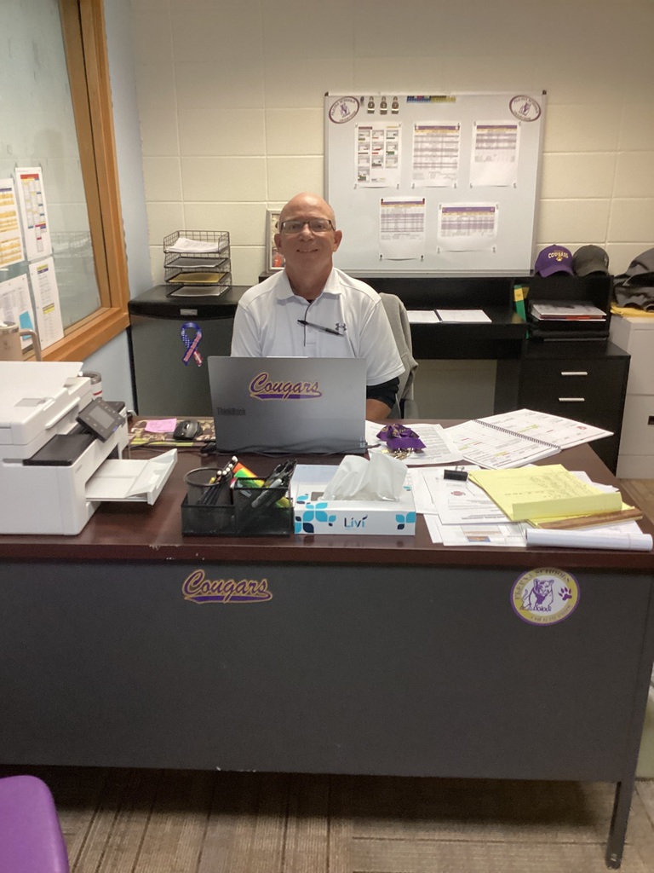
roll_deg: -0.9
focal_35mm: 31
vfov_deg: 58.4
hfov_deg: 45.4
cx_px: 327
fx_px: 781
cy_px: 436
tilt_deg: -20.5
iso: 250
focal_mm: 3.3
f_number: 2.4
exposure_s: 1/60
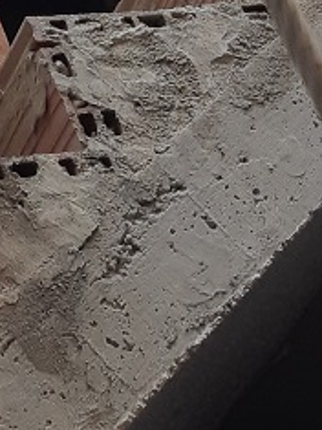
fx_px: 1899
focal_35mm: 153
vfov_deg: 10.1
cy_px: -788
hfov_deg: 9.1
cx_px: -332
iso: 40
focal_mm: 3.93
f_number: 1.7
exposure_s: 1/121
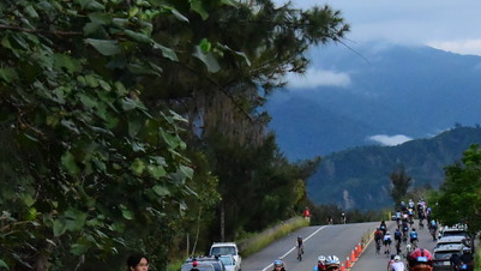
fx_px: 2858
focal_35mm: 224
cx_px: 341
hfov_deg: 9.6
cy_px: 282
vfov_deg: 5.4
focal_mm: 110
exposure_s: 1/3200
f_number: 14
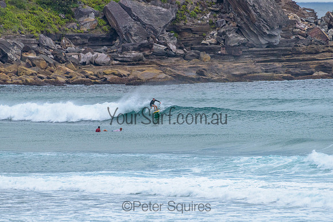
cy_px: 108
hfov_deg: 3.4
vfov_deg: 2.2
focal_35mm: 613
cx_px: 162
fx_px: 5673
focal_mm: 500
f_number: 5.6
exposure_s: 1/2000
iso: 720
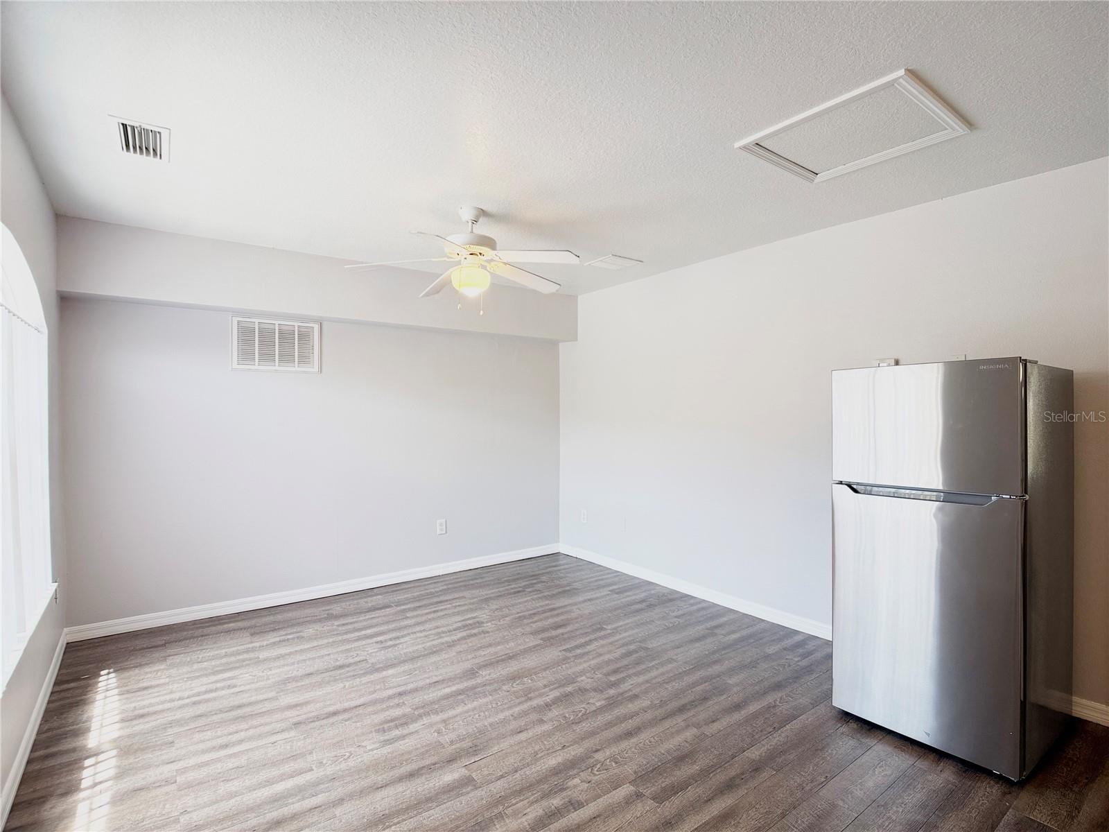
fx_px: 769
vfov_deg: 56.8
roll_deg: -0.1
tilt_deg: +0.3
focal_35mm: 24
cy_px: 416
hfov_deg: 71.6
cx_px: 554
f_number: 1.78
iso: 50
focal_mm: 6.76
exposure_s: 1/135
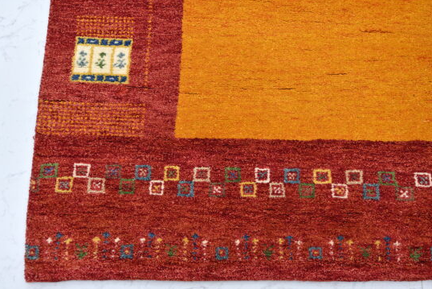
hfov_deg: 49.5
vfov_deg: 34.2
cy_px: 146
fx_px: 468
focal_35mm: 39
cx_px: 212
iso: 125
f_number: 4.5
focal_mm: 35
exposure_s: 1/25
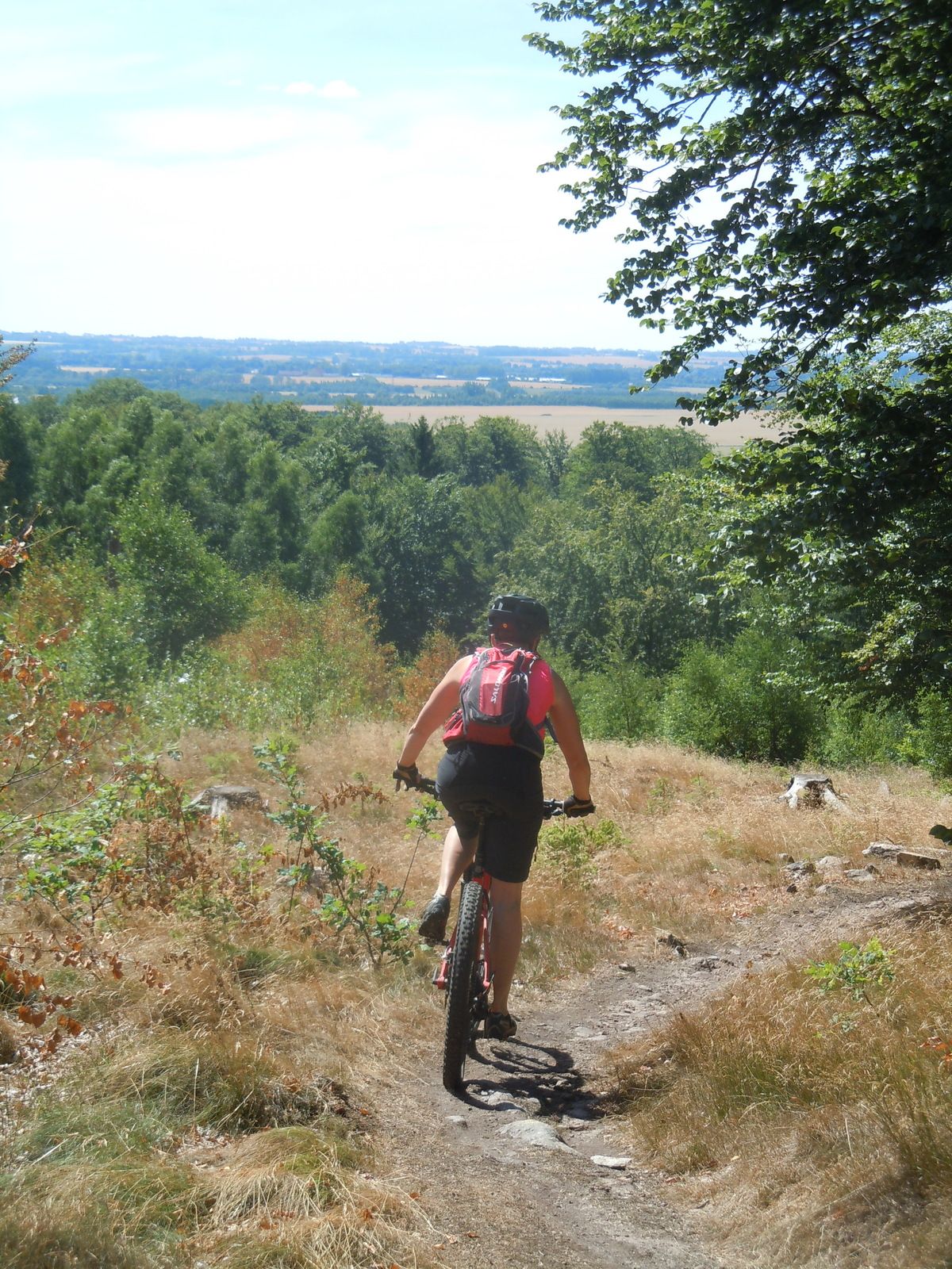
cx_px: 476
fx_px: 2493
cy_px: 634
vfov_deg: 28.6
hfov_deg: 21.6
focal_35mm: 68
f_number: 4.1
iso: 100
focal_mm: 12.2
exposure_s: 1/400
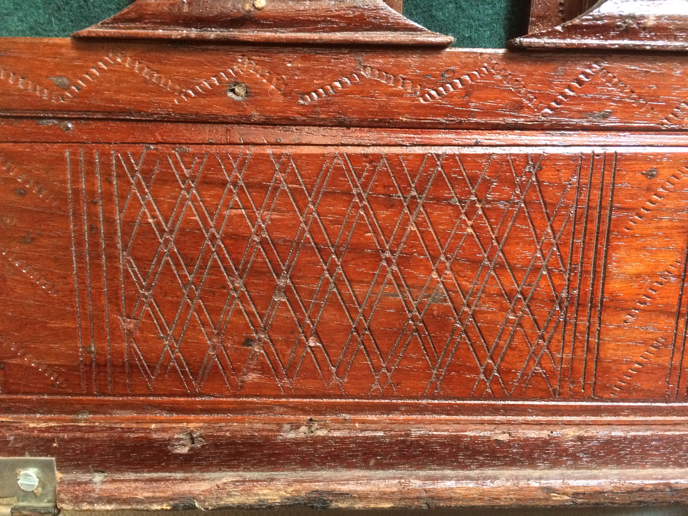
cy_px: 258
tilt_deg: -17.9
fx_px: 576
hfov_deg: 61.7
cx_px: 344
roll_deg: -0.7
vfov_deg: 48.2
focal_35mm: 29
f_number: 2.2
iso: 320
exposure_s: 1/25
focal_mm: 4.15
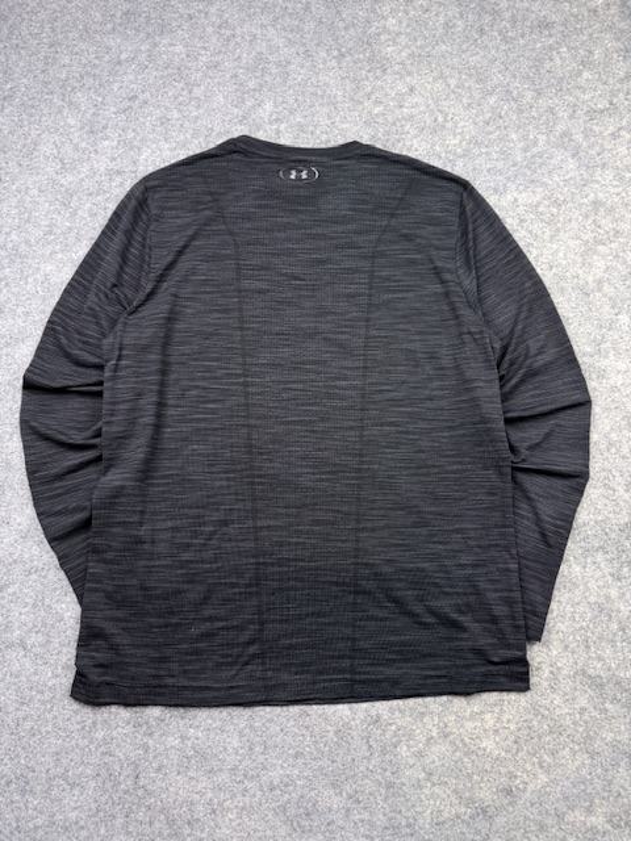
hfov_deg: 56.8
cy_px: 420
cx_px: 316
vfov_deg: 71.6
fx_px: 583
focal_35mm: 24
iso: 125
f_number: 1.78
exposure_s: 1/100
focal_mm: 6.76
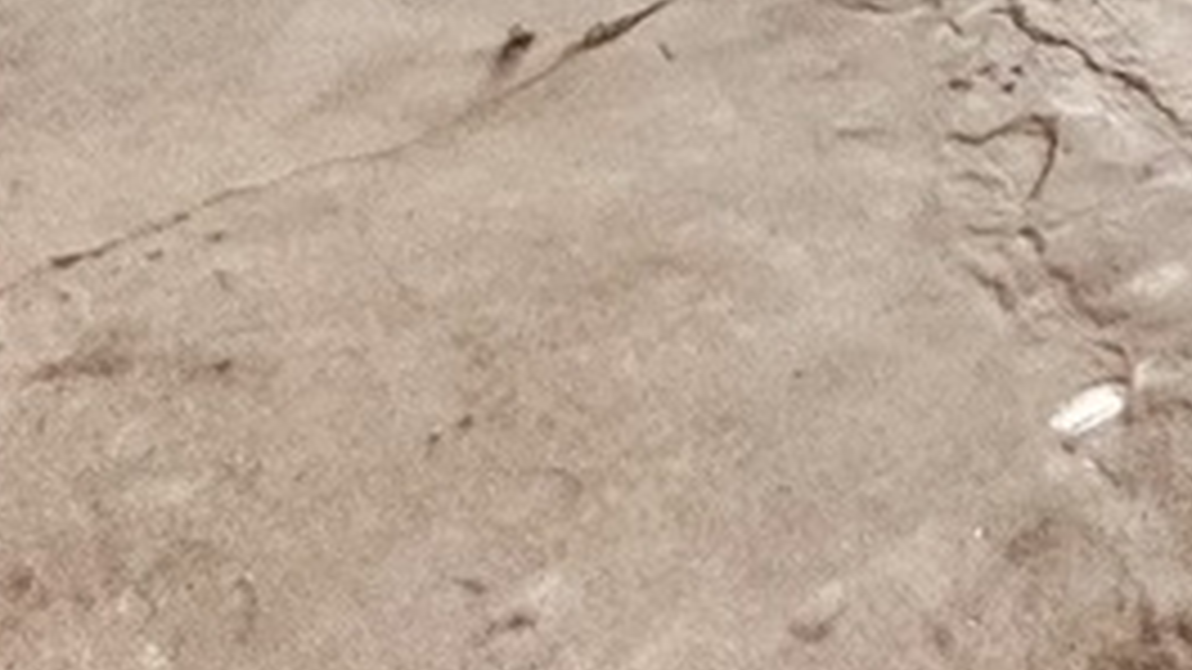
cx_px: 1660
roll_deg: -0.1
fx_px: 2623
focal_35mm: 83
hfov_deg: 22.2
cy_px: -1695
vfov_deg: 9.2
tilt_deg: +0.4
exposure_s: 1/99
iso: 160
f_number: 2.2
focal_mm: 2.22
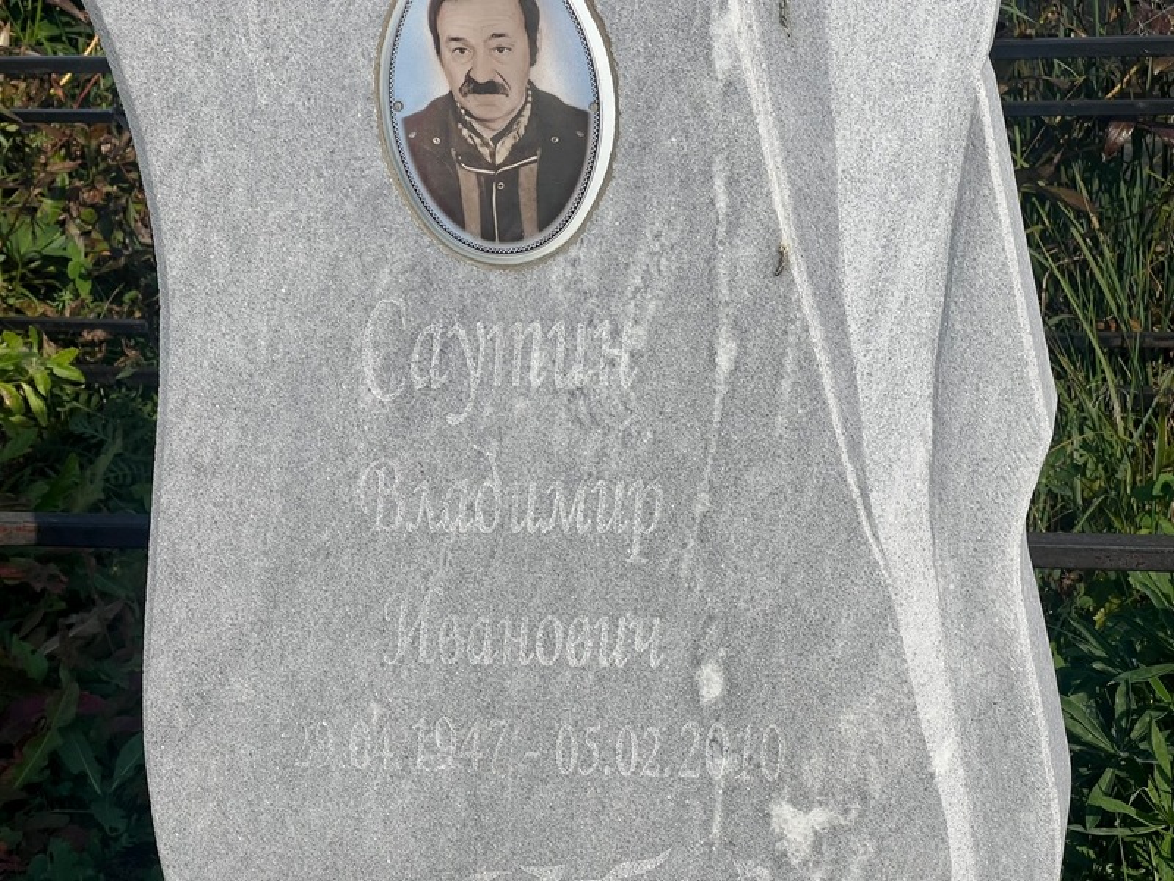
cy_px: 440
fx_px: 2611
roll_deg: +5.1
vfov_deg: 19.1
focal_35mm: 77
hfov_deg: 25.3
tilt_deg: -19.8
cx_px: 587
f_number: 2.8
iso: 32
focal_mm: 9
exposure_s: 1/1468
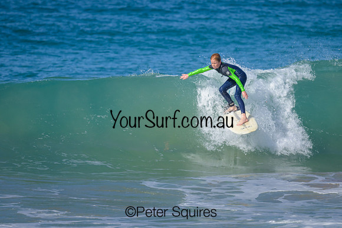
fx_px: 10439
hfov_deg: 1.9
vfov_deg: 1.3
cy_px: 96
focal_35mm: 1099
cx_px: 194
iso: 360
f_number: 6.3
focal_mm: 800
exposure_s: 1/2000
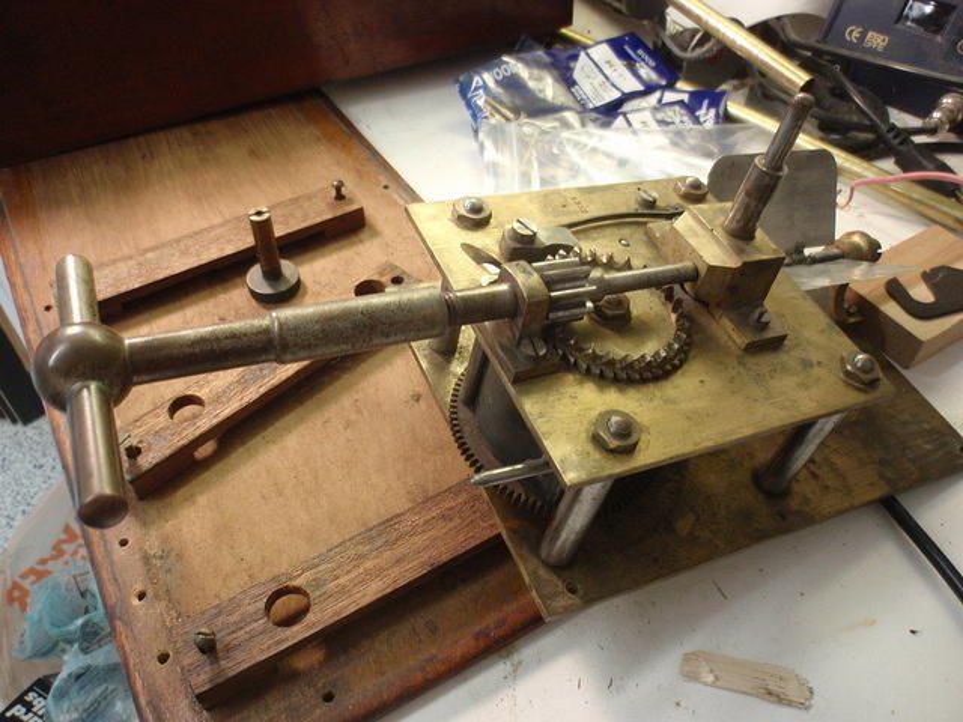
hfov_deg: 63.4
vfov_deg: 49.7
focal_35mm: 28
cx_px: 482
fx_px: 779
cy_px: 361
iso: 200
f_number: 3.2
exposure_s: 1/20
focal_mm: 5
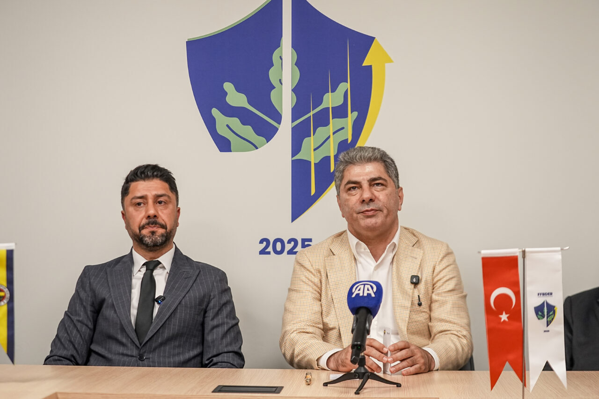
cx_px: 300
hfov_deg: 27.3
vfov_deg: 18.4
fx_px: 1231
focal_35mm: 74
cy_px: 200
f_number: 3.2
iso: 2000
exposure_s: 1/160
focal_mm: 74
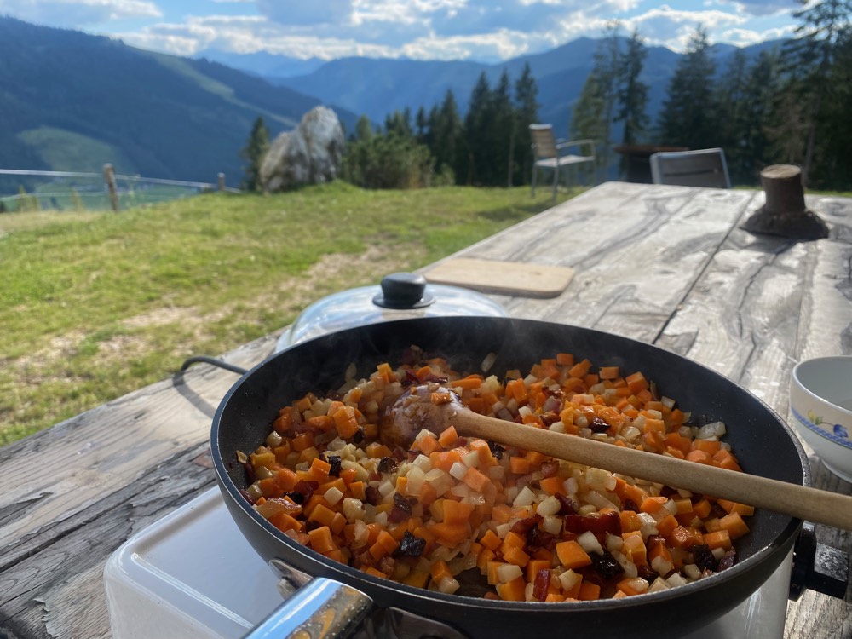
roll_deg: -0.7
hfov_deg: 67.3
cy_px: 320
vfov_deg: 53.1
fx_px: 640
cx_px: 426
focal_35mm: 26
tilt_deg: -18.6
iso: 32
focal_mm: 4.25
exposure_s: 1/1779
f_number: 1.8
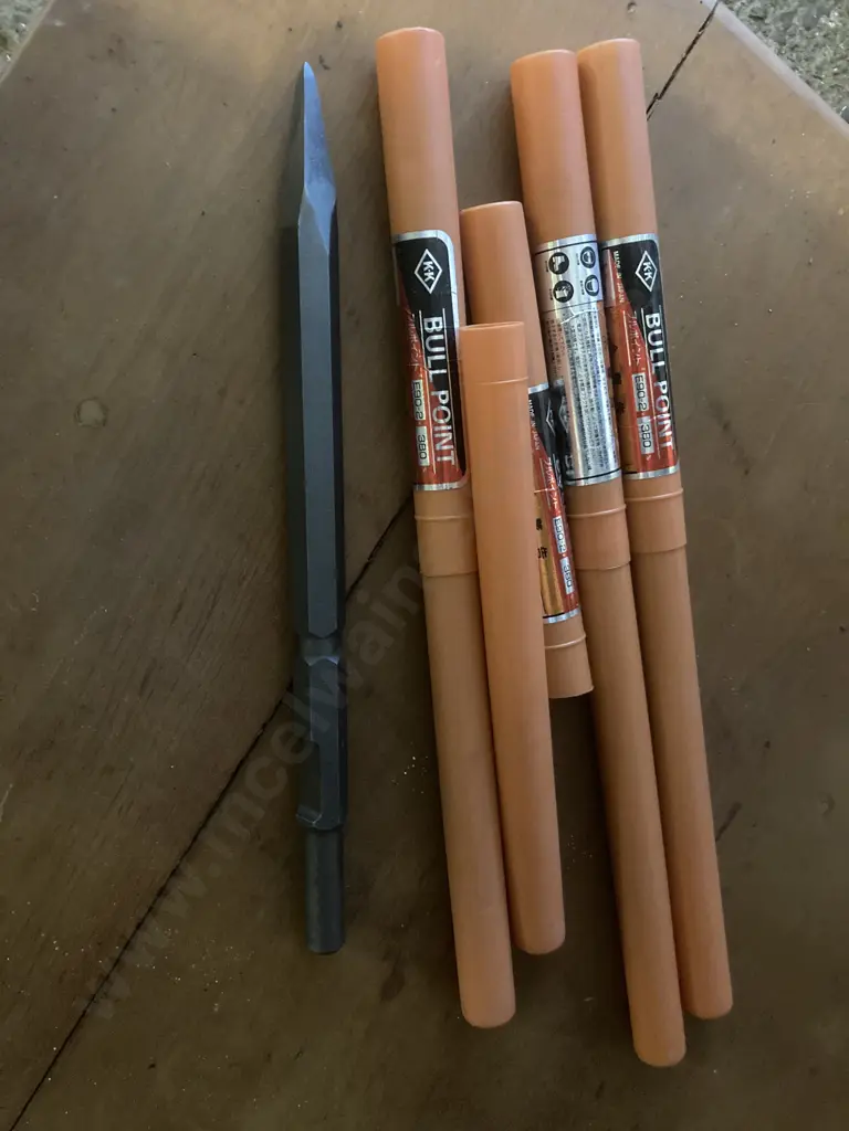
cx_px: 424
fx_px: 916
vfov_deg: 63.4
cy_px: 566
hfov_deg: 49.7
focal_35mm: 28
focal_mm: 3.99
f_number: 1.8
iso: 640
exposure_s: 1/20
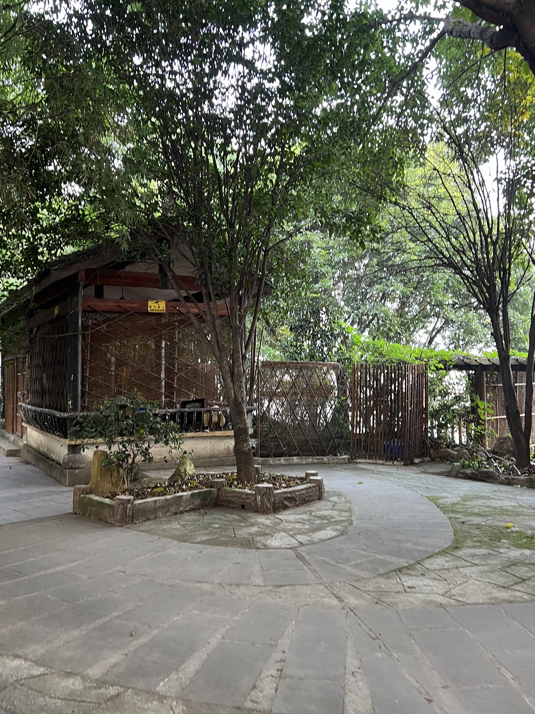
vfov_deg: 60.0
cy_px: 353
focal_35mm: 30
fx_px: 618
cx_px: 244
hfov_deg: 46.7
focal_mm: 5.7
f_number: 1.5
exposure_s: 1/87
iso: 125
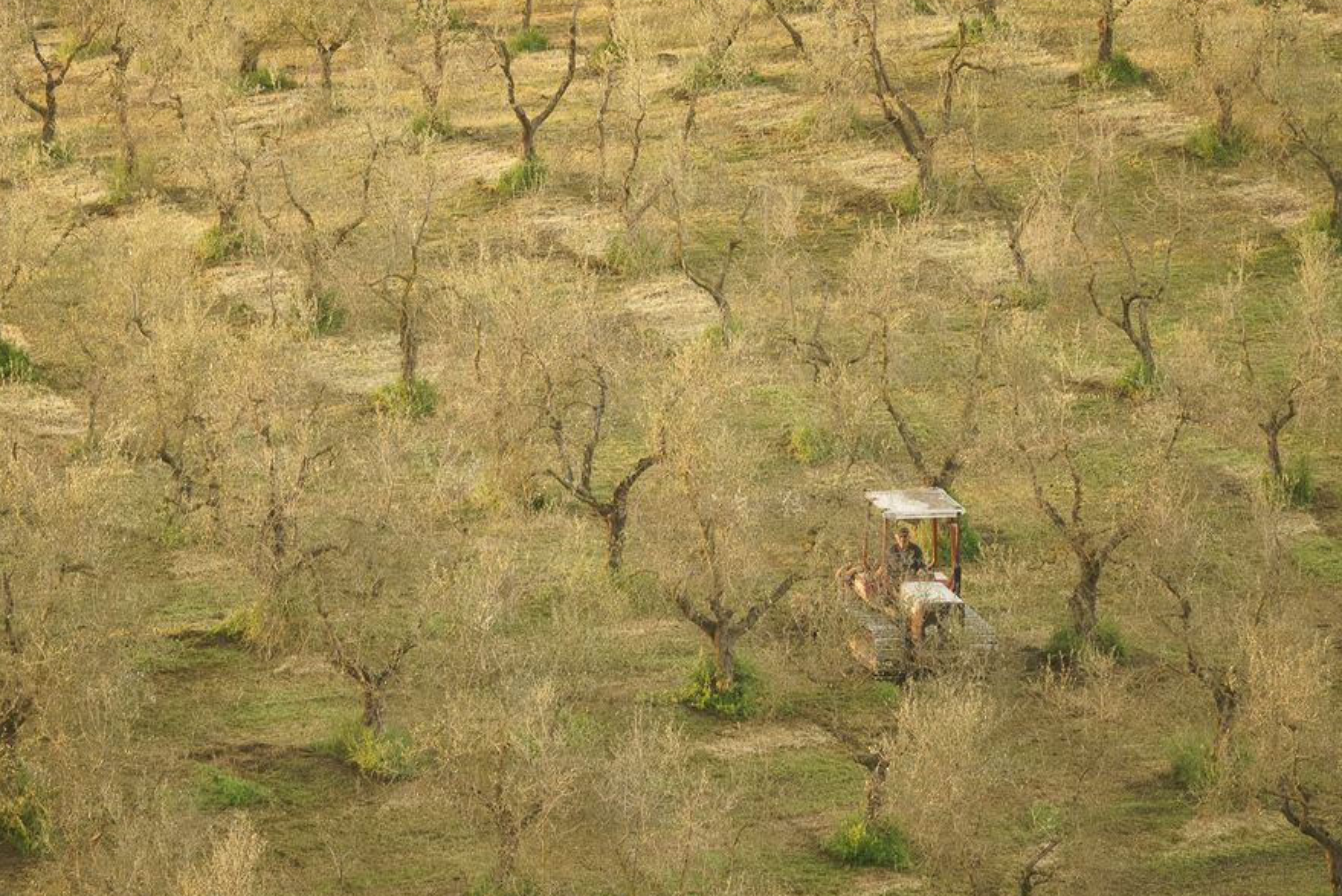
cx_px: 591
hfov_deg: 5.0
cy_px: 483
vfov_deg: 3.4
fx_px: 15291
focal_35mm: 410
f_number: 5.6
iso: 1600
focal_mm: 280
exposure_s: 1/80
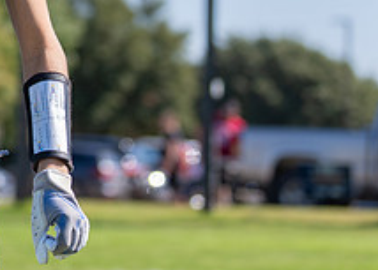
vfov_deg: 5.4
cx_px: -87
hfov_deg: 7.5
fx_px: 2846
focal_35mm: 265
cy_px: -164
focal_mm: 70
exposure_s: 1/1250
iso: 100
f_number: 2.8
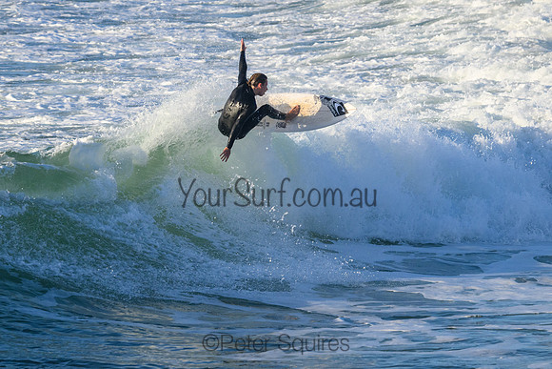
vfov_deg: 3.1
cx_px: 276
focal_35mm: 440
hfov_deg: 4.7
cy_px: 184
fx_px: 6748
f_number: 11
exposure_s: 1/2000
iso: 2500
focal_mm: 440
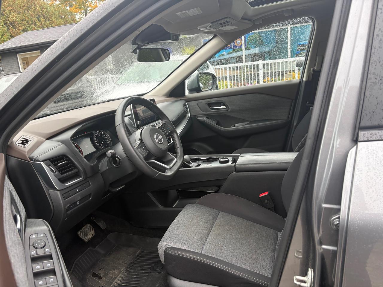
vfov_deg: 53.1
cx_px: 192
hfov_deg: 67.3
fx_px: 288
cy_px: 144
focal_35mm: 26
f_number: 1.6
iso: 50
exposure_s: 1/218
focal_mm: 5.96
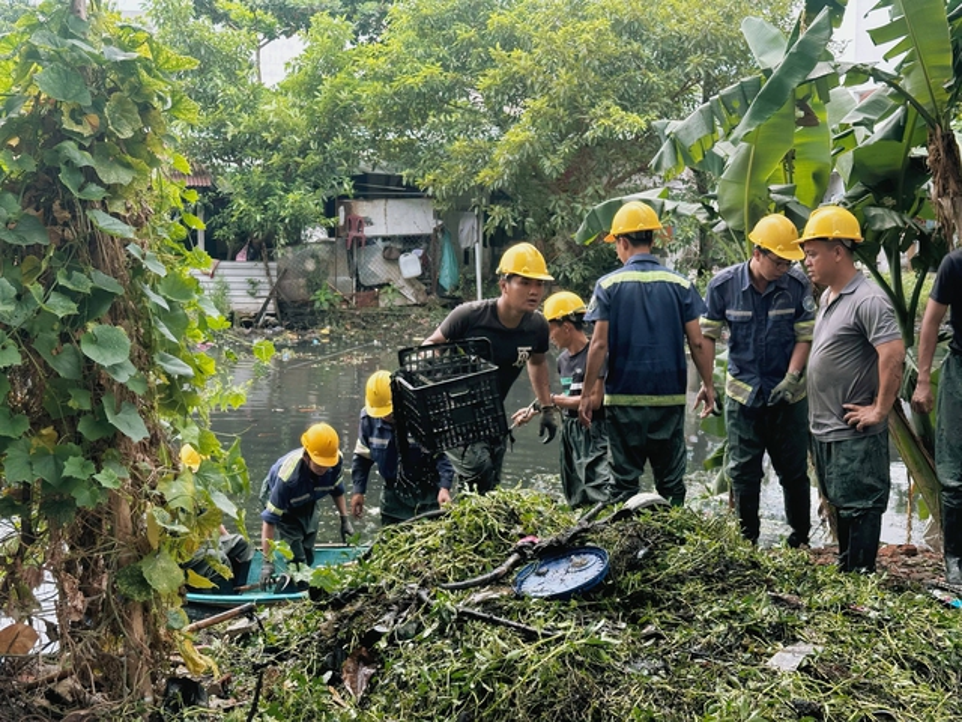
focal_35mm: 48
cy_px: 361
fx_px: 1334
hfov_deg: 39.7
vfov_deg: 30.3
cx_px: 481
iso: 64
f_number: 1.78
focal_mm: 6.86
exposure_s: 1/226
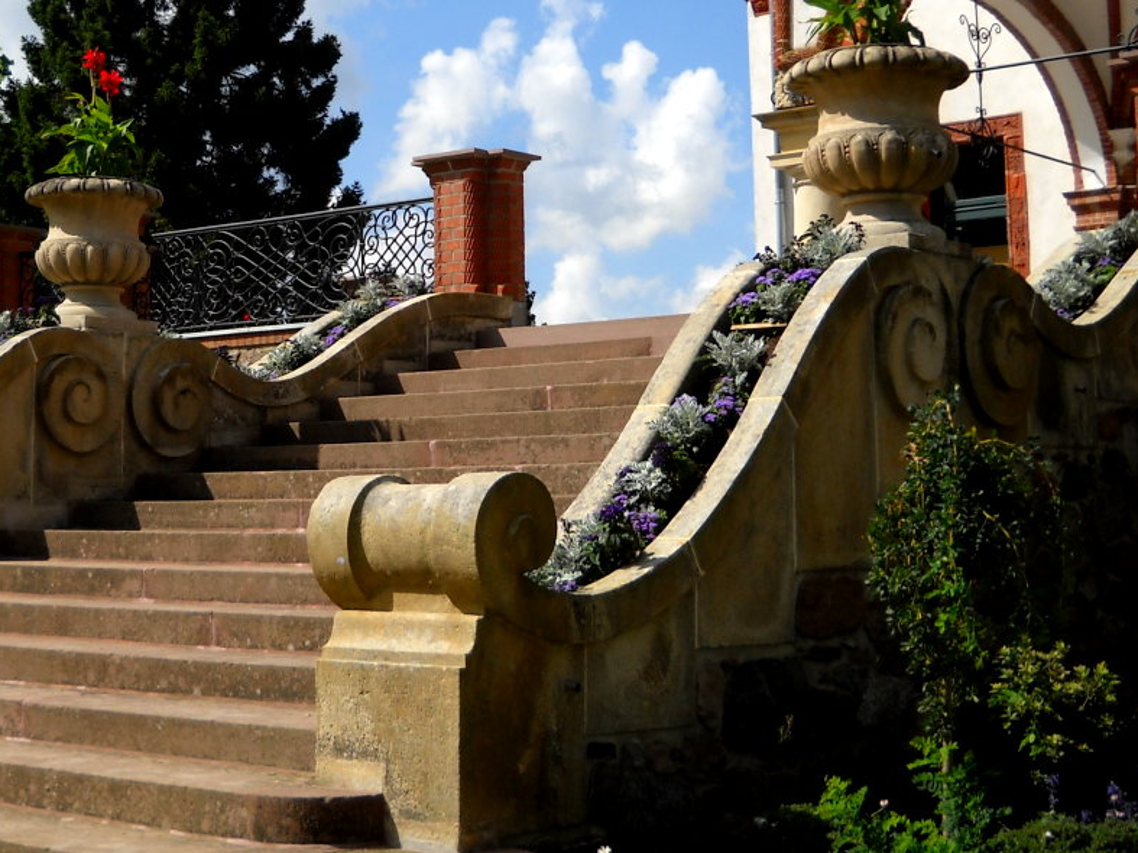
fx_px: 2137
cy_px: 260
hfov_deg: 29.5
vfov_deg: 22.5
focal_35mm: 65
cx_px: 319
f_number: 5.5
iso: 64
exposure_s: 1/337
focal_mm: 6.72
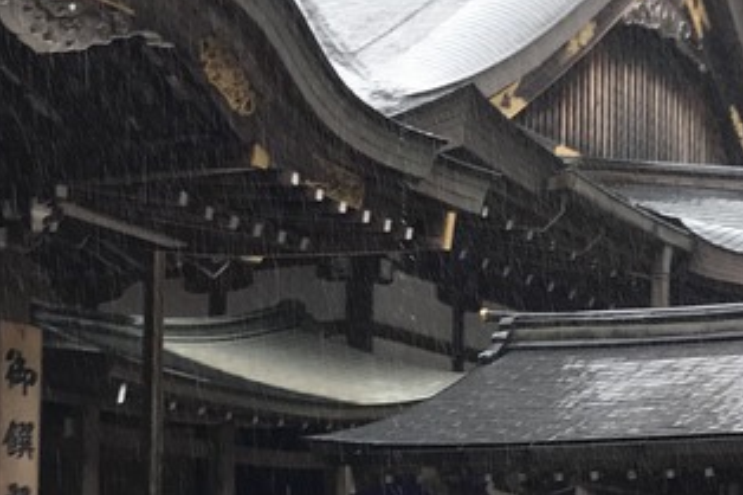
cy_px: 576
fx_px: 1960
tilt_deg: +3.5
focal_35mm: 95
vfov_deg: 14.0
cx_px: 554
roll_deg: +0.3
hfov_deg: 21.3
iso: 32
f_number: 1.8
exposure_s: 1/94
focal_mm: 3.99
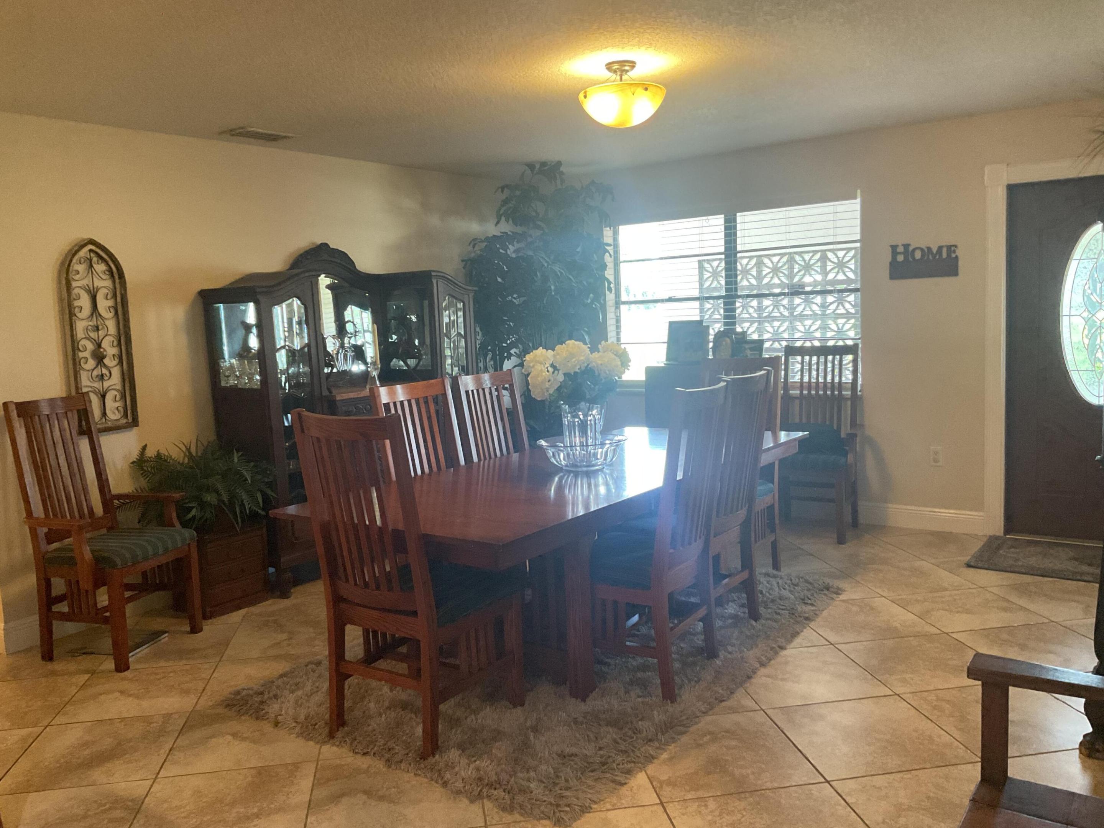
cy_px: 414
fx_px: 925
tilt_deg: -8.0
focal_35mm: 29
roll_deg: +3.1
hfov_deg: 61.7
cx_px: 552
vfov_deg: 48.2
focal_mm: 3
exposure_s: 1/60
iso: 250
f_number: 1.8
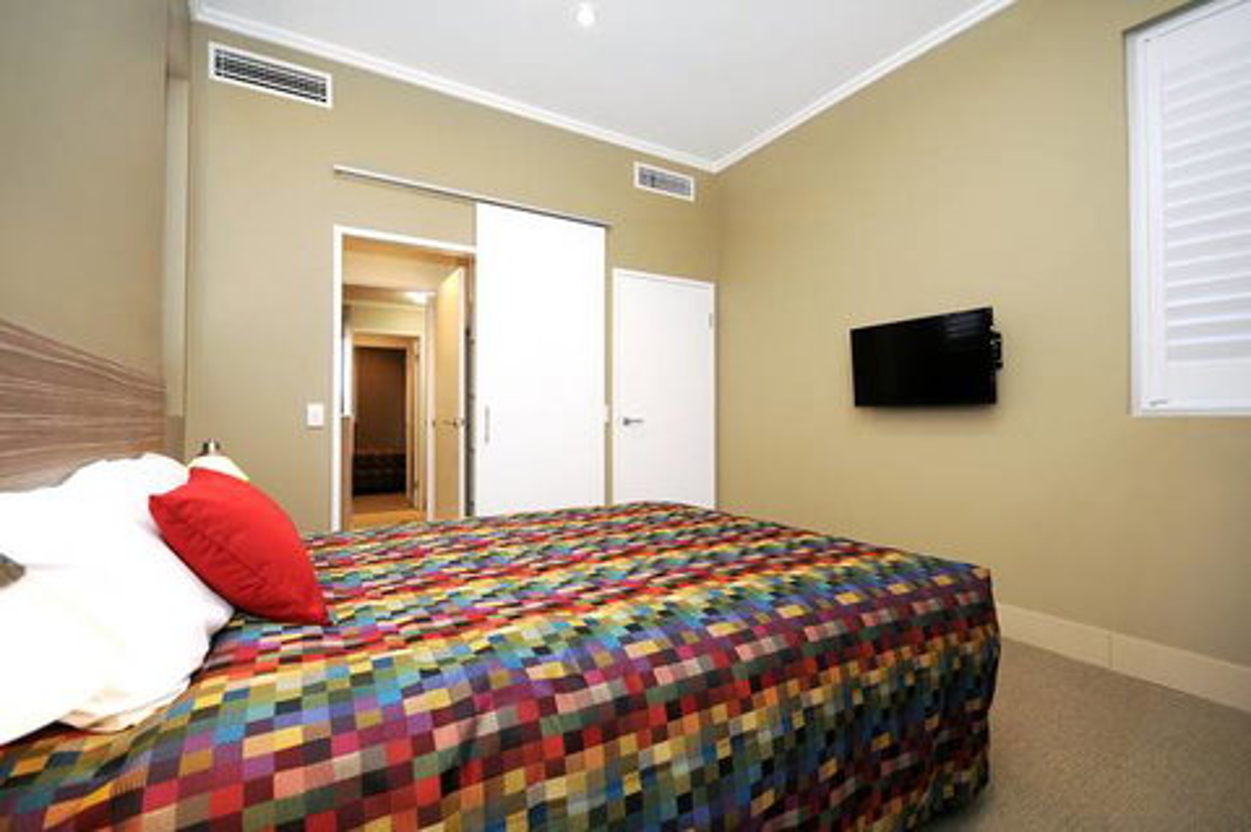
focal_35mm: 15
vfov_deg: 77.2
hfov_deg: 100.4
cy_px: 416
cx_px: 626
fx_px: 521
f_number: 5.6
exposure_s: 1/60
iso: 500
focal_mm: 10
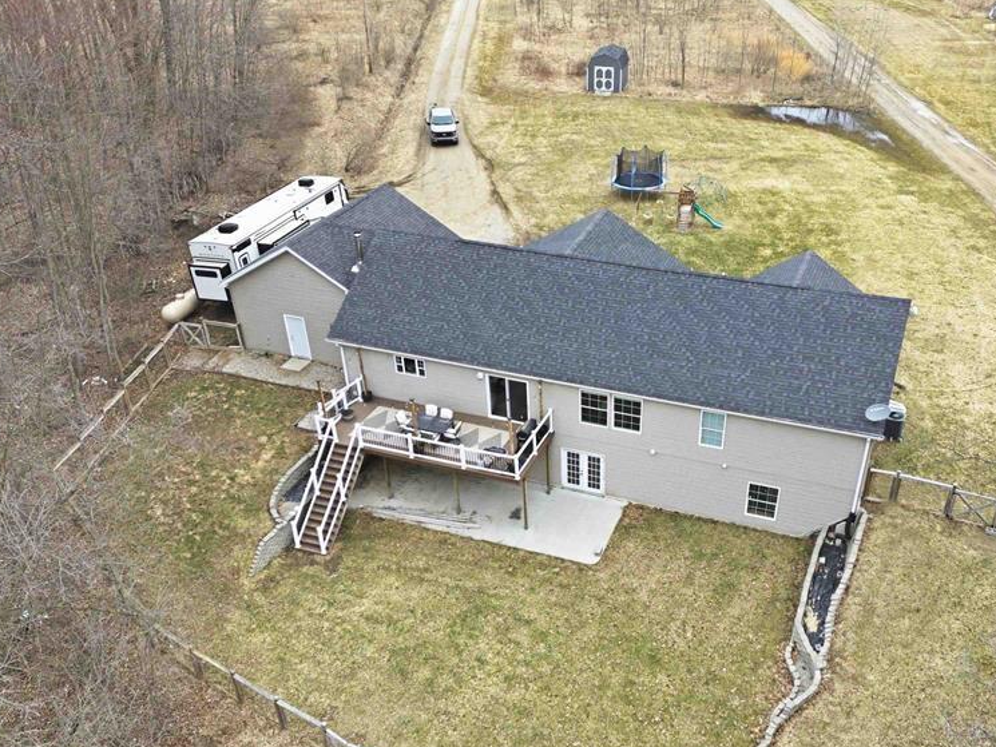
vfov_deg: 42.5
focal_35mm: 33
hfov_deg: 55.1
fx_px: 950
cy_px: 481
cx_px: 578
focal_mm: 6.7
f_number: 1.7
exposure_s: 1/320
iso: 100
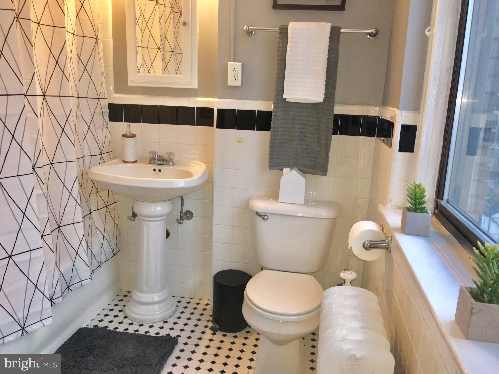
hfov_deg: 61.7
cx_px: 250
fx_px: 418
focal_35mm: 29
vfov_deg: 48.2
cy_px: 187
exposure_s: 1/30
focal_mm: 4.15
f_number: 2.2
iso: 80
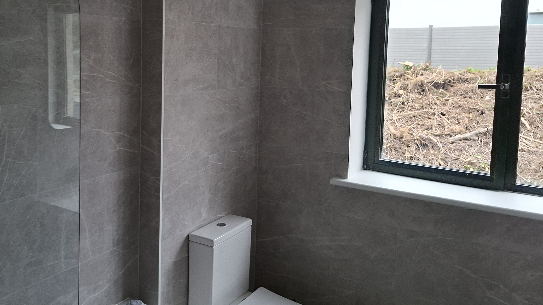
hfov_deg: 58.5
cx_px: 193
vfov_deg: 35.2
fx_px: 475
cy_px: 97
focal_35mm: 33
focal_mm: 5.54
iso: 50
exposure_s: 1/100
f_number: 1.8
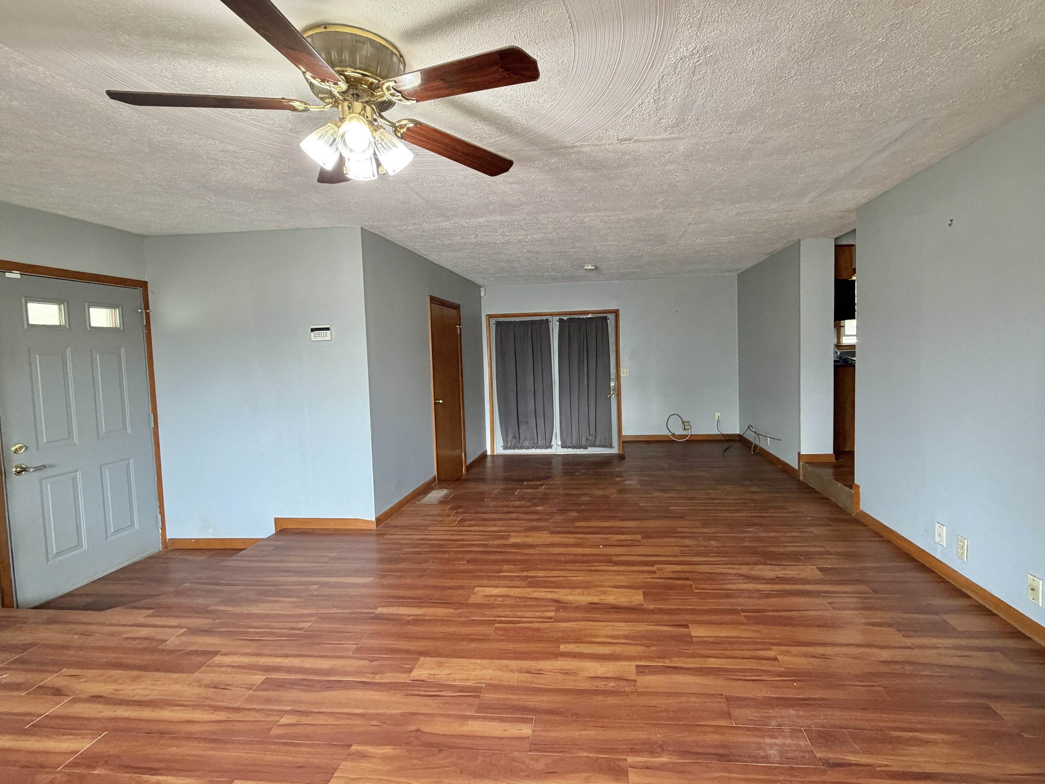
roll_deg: +1.9
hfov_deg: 94.3
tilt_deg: -2.3
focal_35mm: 16
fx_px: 483
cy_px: 373
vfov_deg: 78.1
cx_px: 563
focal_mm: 2.22
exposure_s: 1/60
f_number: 2.2
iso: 250
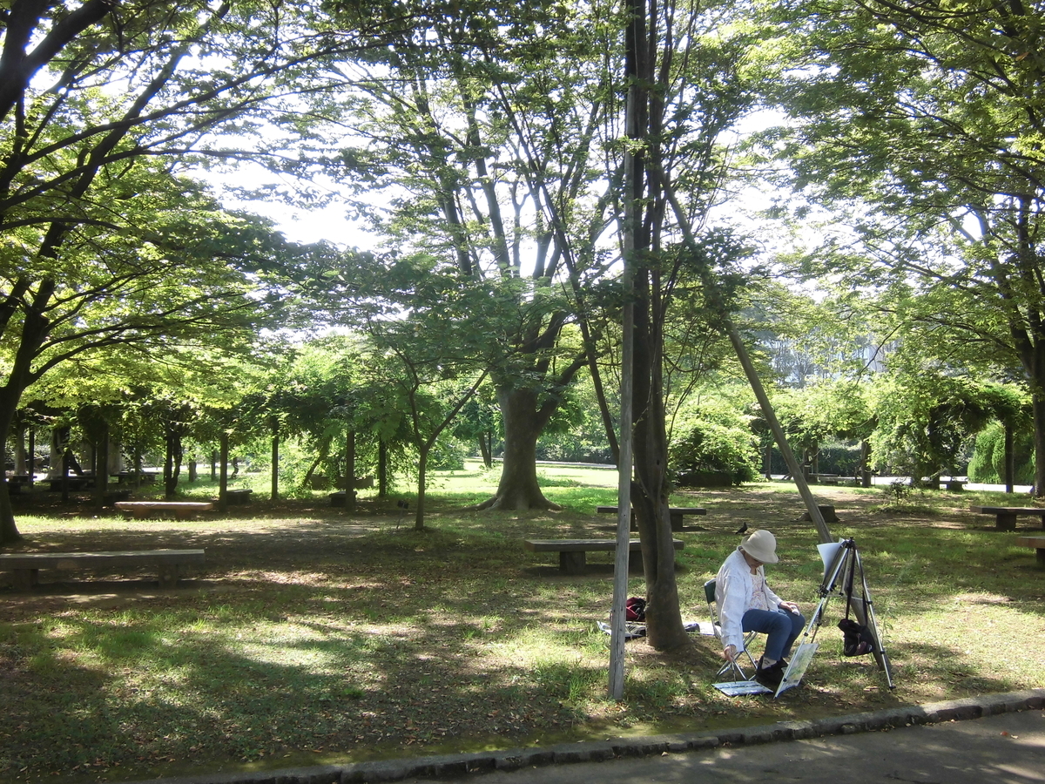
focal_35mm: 36
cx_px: 522
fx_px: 1087
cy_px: 392
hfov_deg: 51.4
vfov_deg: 39.7
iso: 100
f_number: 3.1
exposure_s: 1/160
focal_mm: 6.4
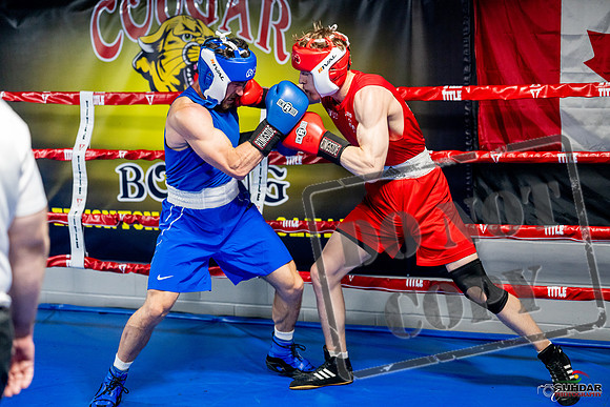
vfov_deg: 20.1
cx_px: 305
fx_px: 1147
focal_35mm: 68
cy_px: 204
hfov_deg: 29.8
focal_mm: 65
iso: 4000
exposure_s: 1/1000
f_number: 2
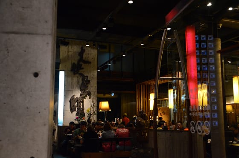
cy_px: 79
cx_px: 120
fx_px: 268
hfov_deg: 48.0
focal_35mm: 40
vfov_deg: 32.8
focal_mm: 27
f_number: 5
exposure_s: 1/30
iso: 3200
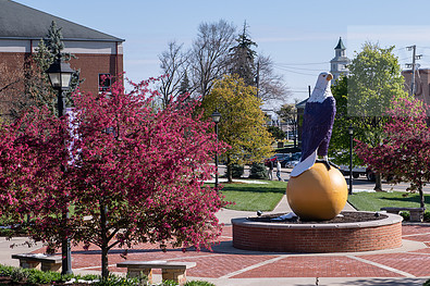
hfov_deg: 20.9
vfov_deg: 14.1
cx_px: 315
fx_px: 1158
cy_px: 157
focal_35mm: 97
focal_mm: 66
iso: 125
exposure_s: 1/320
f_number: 8
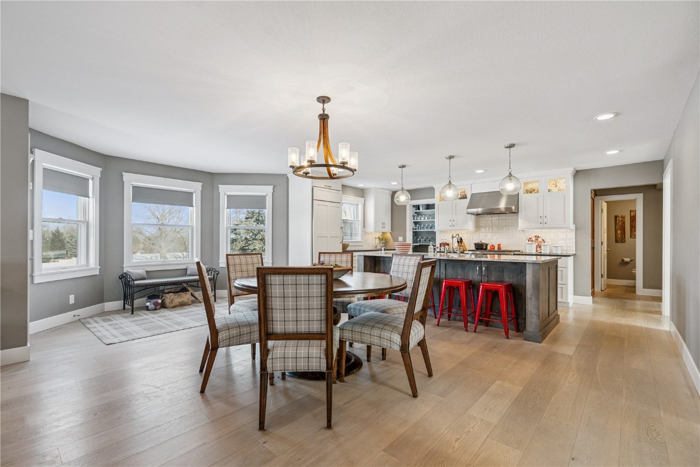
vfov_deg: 73.7
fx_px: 311
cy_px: 234
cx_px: 350
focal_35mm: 16
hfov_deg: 96.7
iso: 400
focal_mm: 16
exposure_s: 1/40
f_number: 6.3
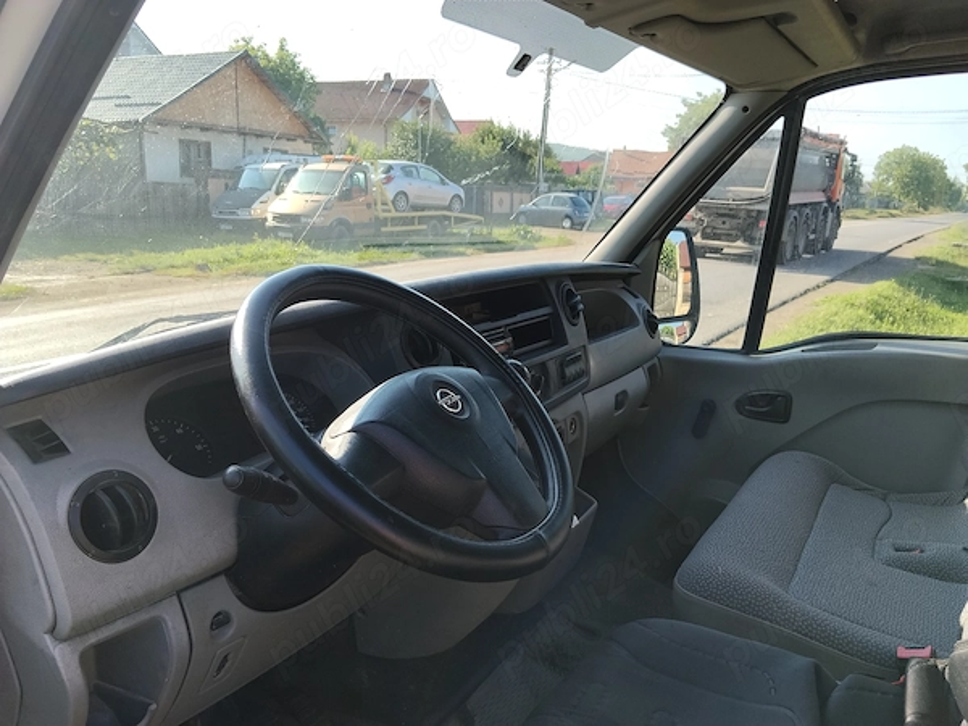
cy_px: 363
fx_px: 811
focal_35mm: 29
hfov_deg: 61.7
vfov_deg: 48.2
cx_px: 484
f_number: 1.8
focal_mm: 3.96
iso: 50
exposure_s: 1/399
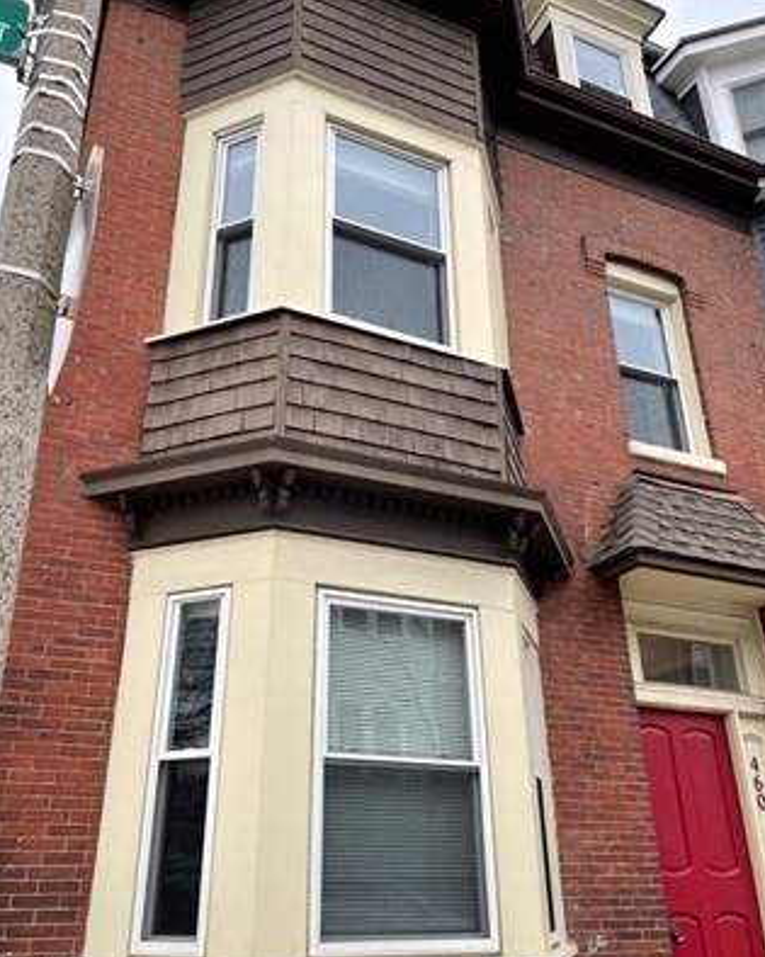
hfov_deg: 49.9
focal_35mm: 29
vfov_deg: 60.4
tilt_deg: +25.2
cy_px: 505
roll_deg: +0.5
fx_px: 821
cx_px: 367
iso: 32
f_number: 1.6
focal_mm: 4.2
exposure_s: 1/126
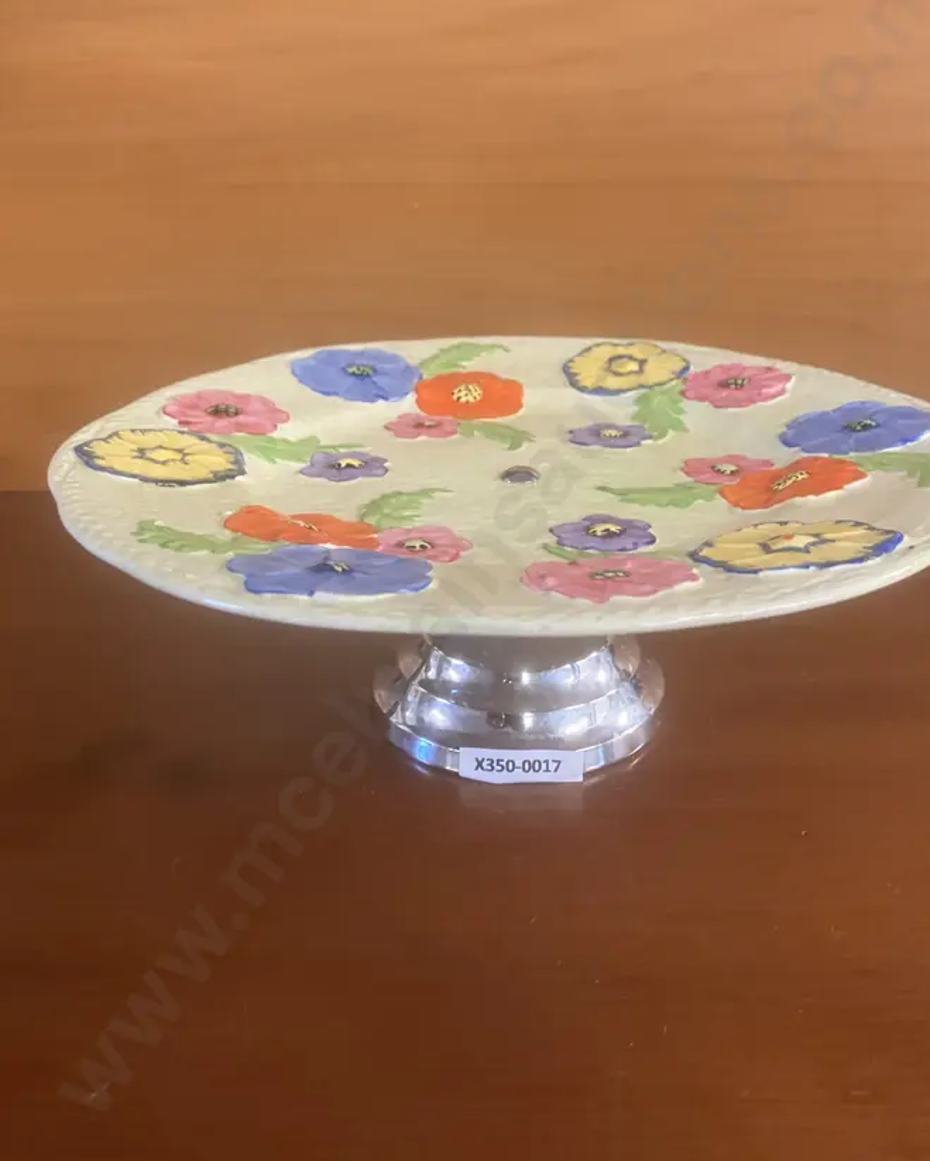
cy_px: 532
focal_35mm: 34
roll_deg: +0.4
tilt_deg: -20.9
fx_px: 1169
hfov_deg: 43.3
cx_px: 508
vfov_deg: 52.8
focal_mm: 3.99
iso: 320
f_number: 1.8
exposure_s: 1/50
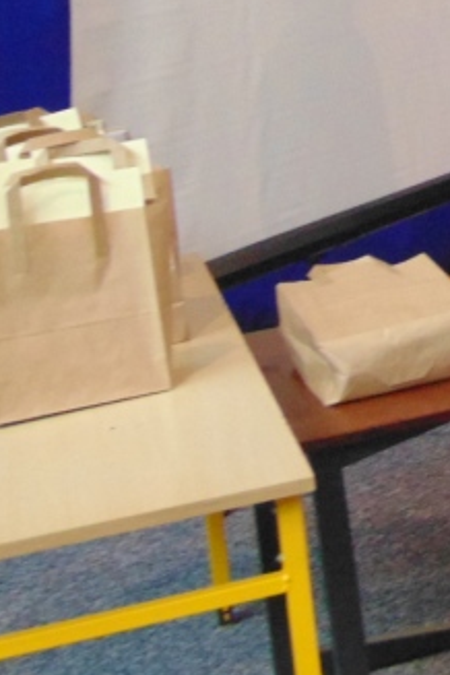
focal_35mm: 114
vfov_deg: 17.5
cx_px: 1020
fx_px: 2137
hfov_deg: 10.6
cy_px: -12
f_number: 3.2
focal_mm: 6.3
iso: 400
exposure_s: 1/30
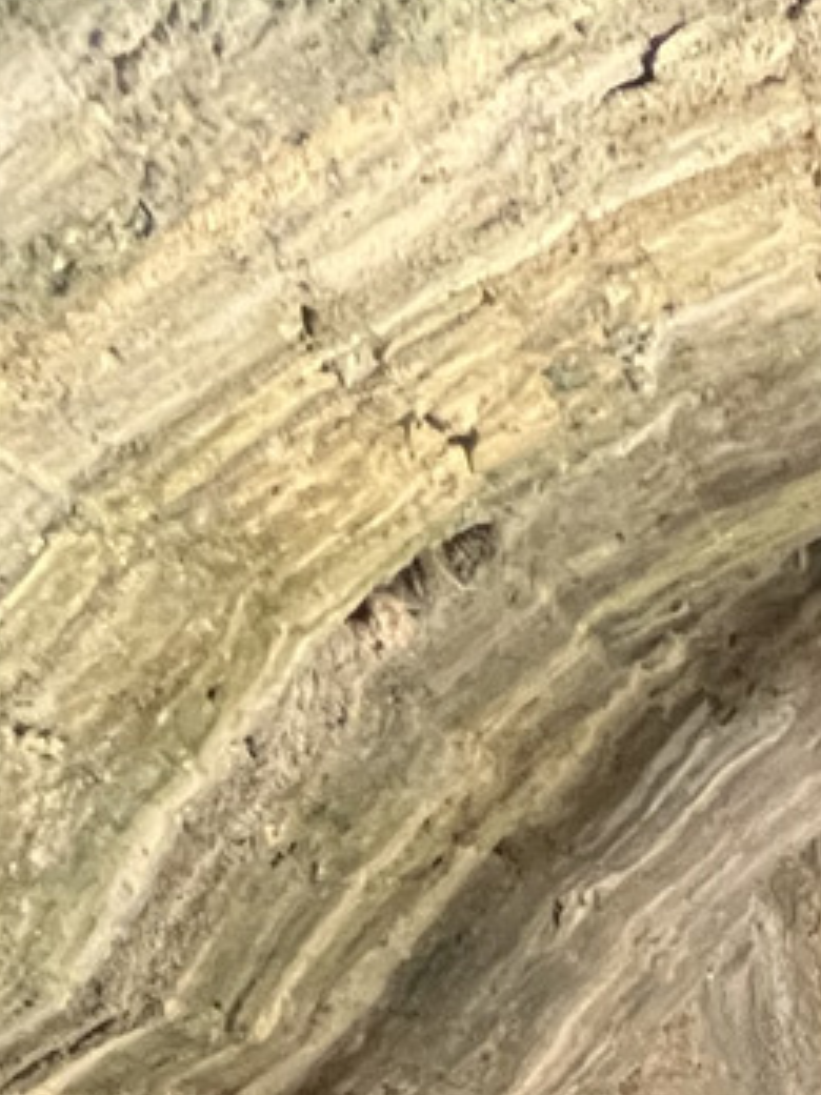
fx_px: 1899
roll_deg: +0.4
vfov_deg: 17.4
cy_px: 2376
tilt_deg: -33.9
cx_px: 1434
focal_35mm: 60
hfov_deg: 19.2
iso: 800
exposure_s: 1/33
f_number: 1.8
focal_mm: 1.57
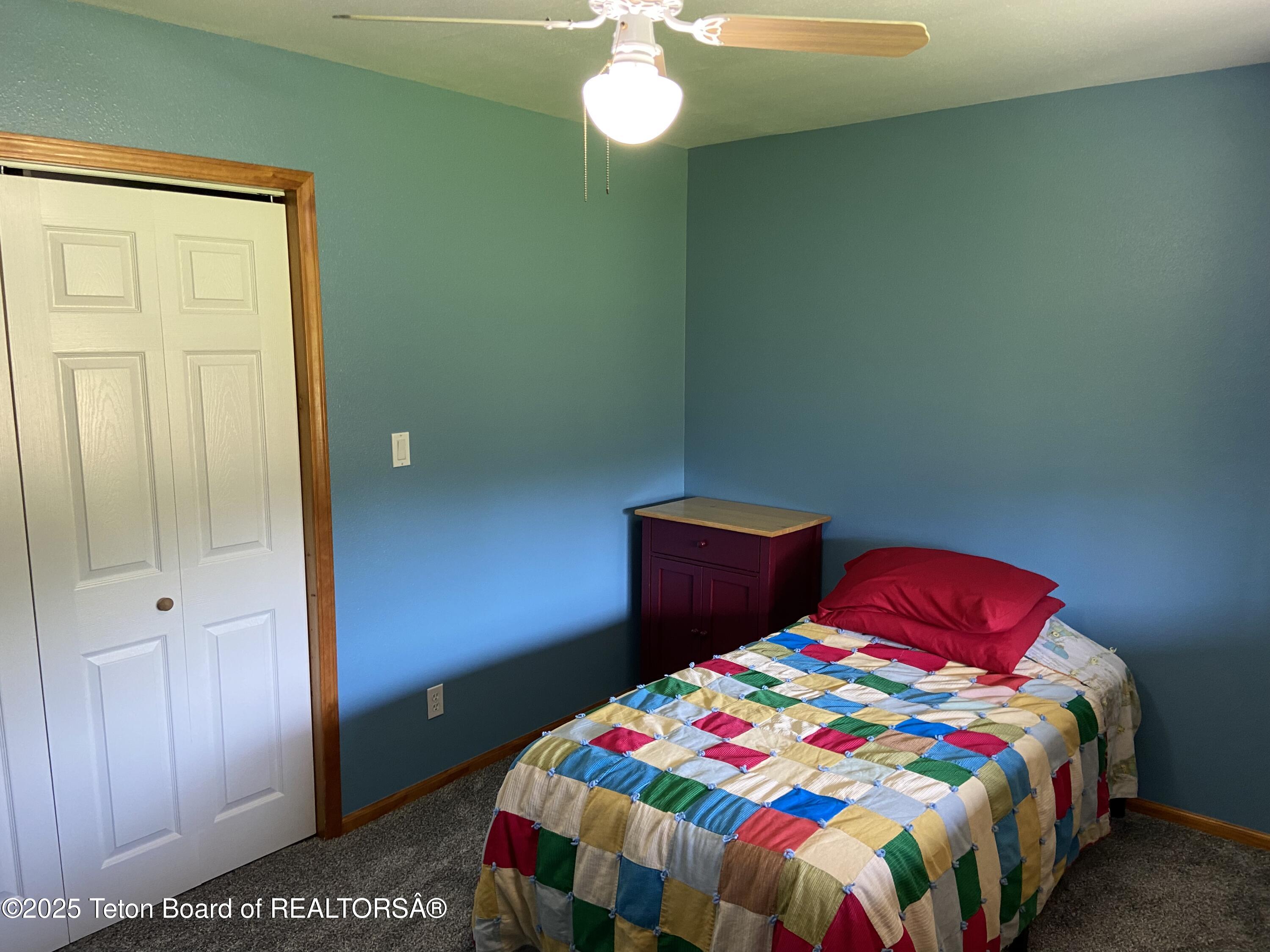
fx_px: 954
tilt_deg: -11.2
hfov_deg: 67.3
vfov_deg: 53.1
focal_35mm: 26
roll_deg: +0.1
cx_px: 635
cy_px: 476
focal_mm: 4.25
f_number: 1.8
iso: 160
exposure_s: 1/60
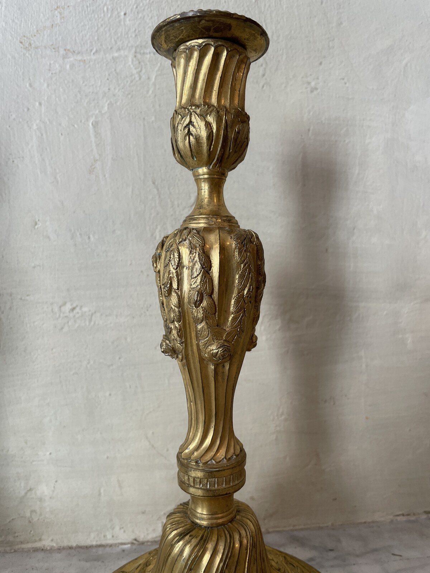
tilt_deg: -1.4
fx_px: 431
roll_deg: +0.2
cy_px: 286
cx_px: 215
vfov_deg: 67.3
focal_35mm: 26
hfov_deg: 53.1
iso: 125
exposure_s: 1/100
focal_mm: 4.2
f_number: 1.6
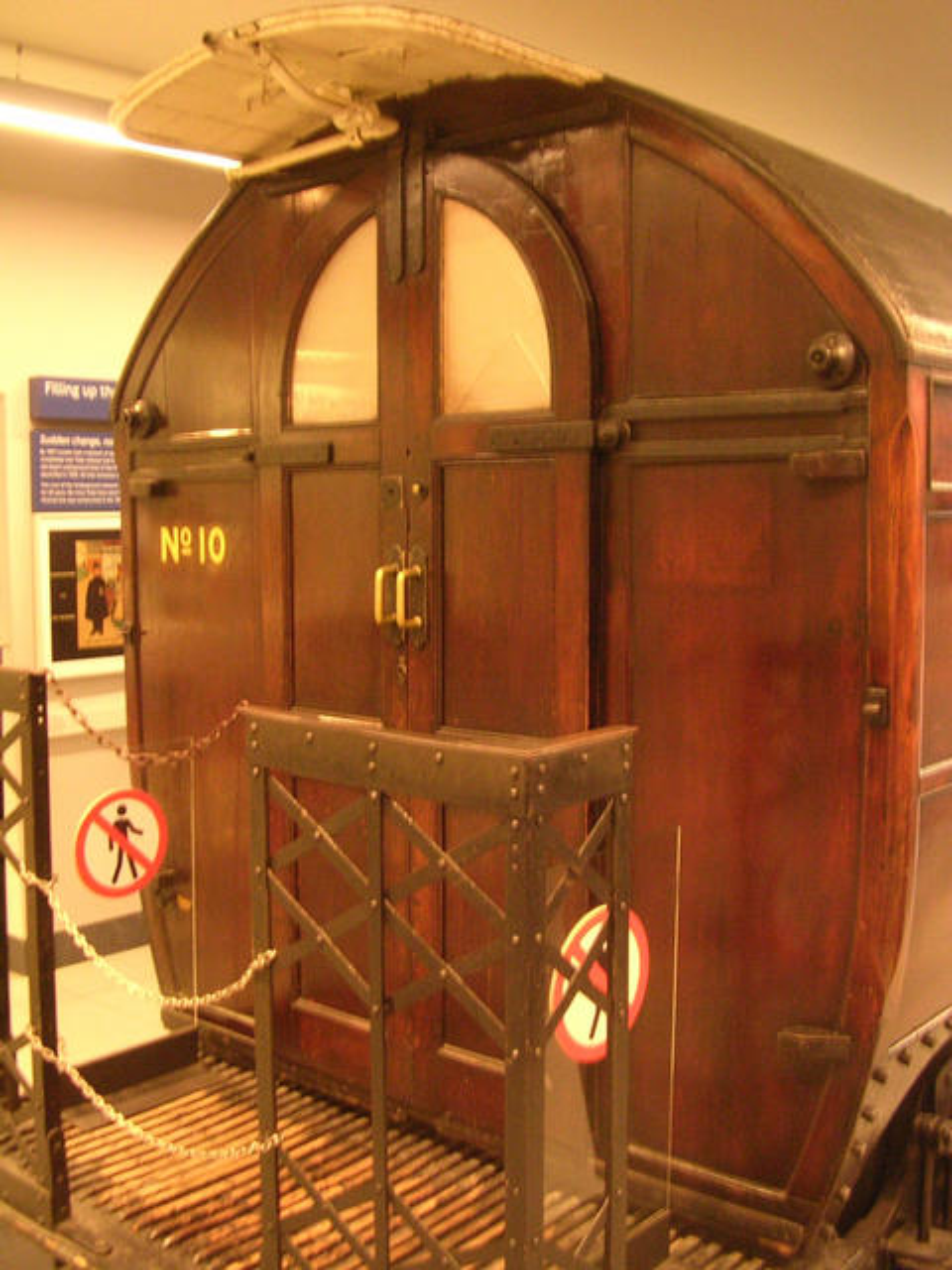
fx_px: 1393
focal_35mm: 38
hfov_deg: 37.7
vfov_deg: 49.0
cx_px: 476
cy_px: 635
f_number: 2.8
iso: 400
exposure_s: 1/1.8
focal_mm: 5.8
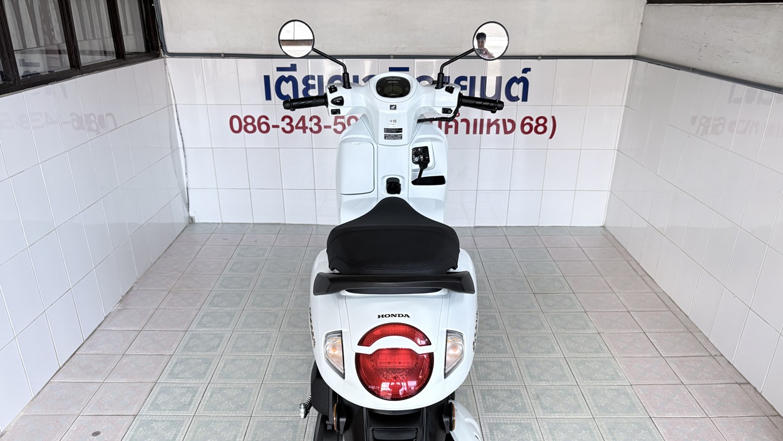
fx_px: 602
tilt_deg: -26.1
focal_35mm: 29
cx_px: 387
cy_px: 300
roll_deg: +0.3
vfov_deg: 39.6
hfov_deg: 66.1
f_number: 1.6
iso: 125
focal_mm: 5.96
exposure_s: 1/88
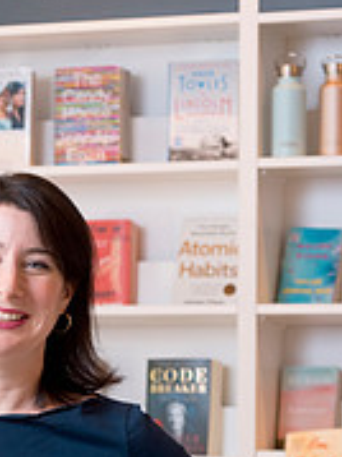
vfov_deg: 10.5
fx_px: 2466
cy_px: 415
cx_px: -199
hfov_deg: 7.8
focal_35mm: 187
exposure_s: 1/125
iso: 400
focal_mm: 60
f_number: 5
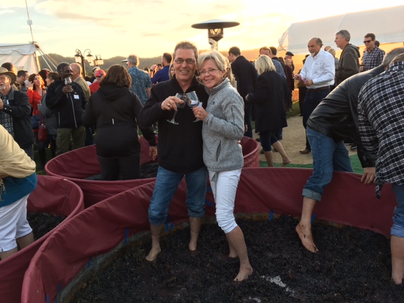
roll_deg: +3.8
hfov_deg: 58.3
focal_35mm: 31
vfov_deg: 45.4
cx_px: 190
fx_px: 362
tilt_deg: -12.1
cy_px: 148
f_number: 2.2
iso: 40
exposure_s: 1/120
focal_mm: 4.15
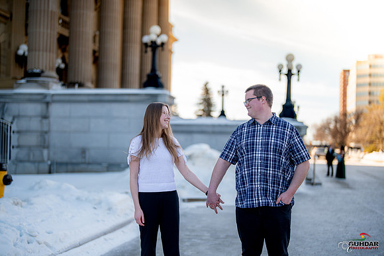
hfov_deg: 39.6
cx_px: 192
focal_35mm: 50
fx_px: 533
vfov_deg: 27.0
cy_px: 128
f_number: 1.3
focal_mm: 50
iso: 125
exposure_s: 1/3200
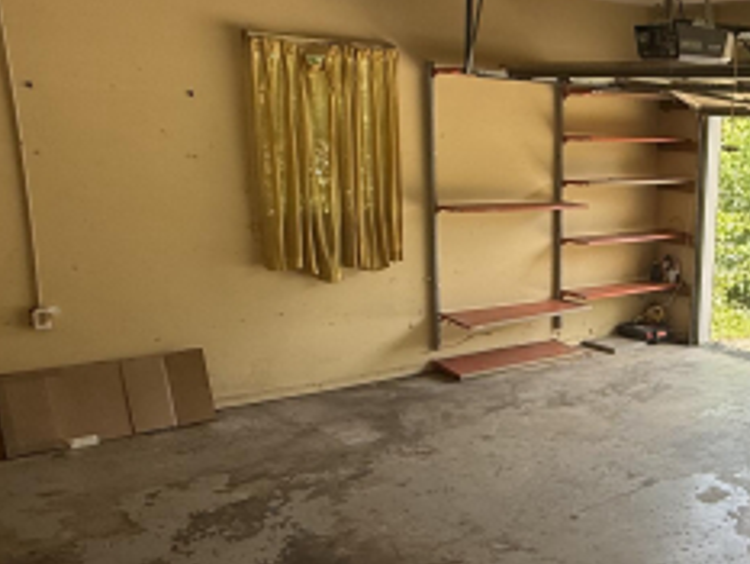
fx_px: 867
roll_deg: -2.0
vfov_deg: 35.9
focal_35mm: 40
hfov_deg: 43.6
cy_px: 338
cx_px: 642
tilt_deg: -14.6
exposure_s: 1/271
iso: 64
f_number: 2.2
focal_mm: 2.22
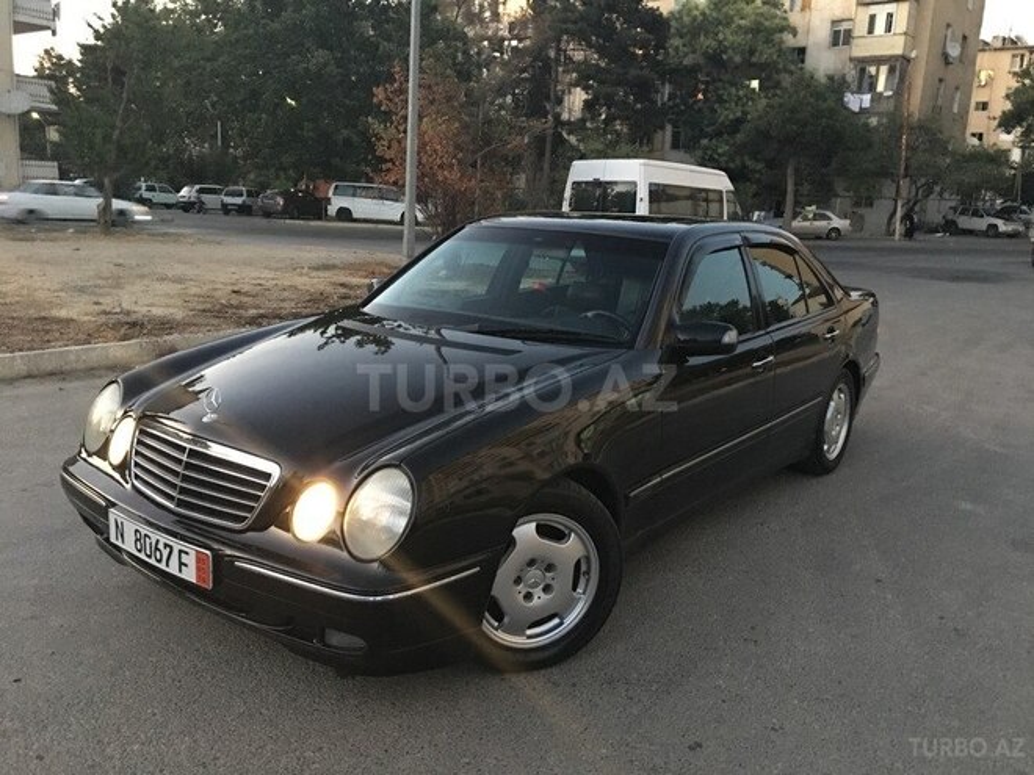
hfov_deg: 61.7
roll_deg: -2.6
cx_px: 517
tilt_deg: -11.6
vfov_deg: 48.2
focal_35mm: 29
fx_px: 866
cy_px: 388
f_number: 2.2
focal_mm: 4.15
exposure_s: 1/4
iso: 200
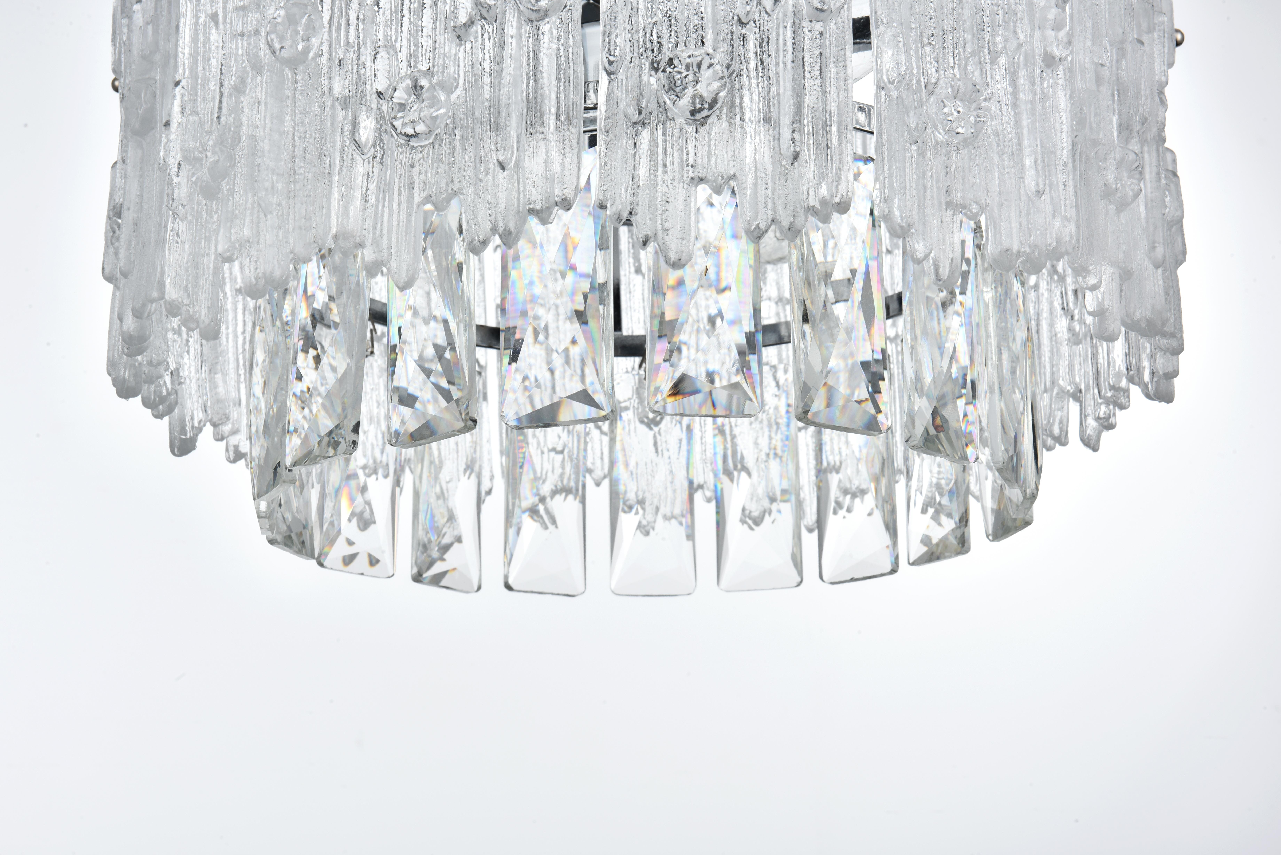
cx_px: 640
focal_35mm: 70
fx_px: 2491
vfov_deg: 19.5
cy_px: 428
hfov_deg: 28.8
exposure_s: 1/125
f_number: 22
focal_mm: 70
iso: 100
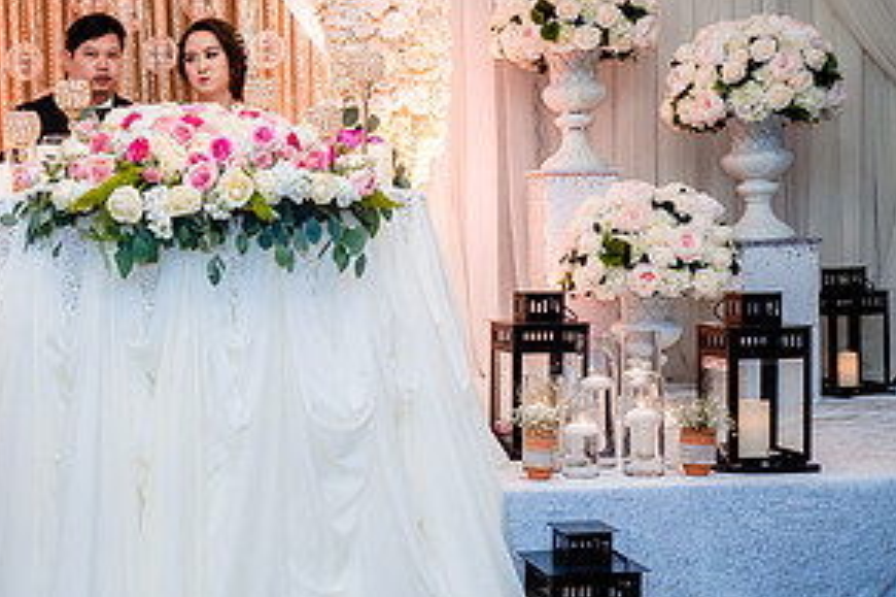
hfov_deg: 30.5
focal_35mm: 62
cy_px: 323
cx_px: 37
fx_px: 1542
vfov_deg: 21.9
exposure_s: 1/160
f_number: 4.5
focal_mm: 31
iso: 1600
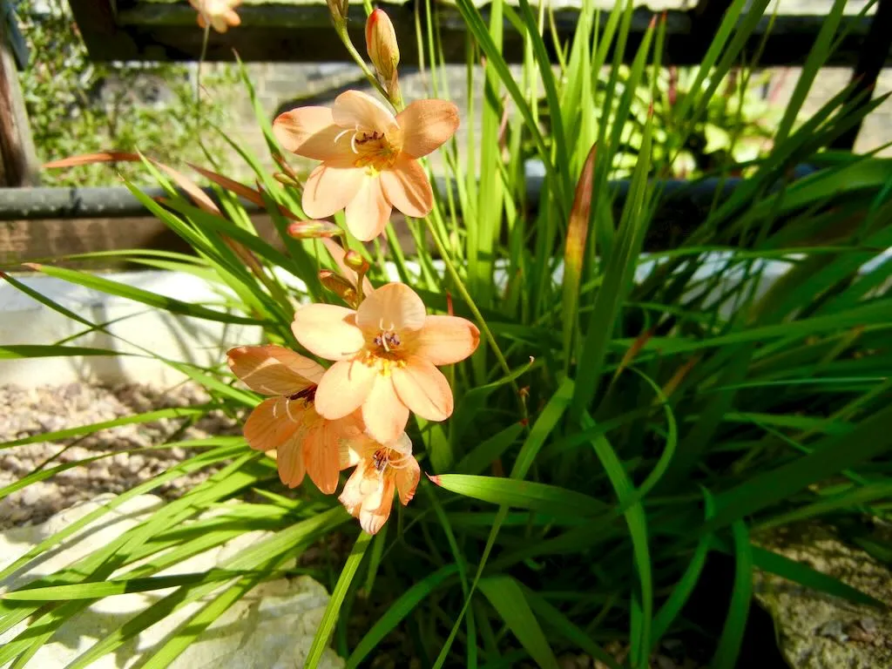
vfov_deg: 46.8
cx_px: 446
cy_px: 334
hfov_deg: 60.0
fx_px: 773
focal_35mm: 30
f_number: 3.5
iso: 160
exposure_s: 1/692
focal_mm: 5.4
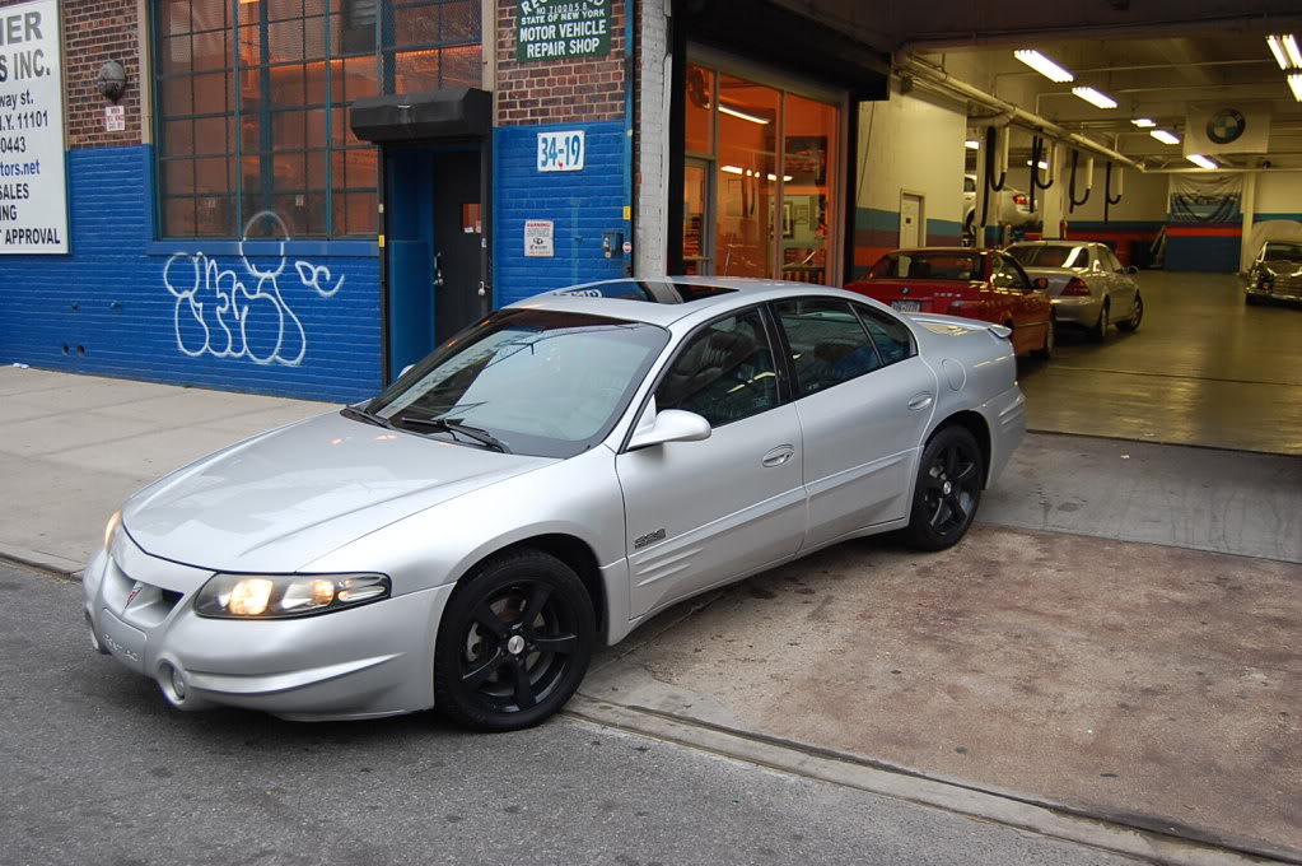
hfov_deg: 57.3
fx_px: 1192
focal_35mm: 33
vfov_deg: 39.9
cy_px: 433
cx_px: 651
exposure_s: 1/60
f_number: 4
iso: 400
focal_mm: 22
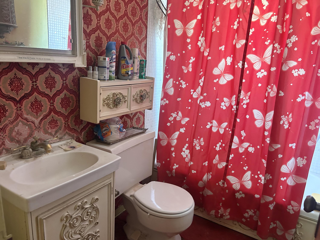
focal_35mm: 26
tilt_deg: -13.8
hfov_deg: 67.3
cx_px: 160
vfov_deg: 53.1
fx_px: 240
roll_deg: -3.0
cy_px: 120
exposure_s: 1/60
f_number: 1.5
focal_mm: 5.7
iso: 400
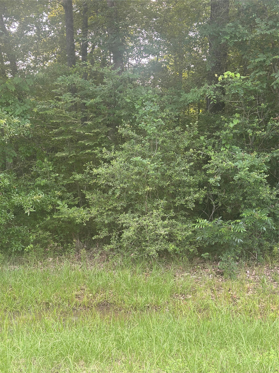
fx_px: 516
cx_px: 140
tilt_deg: +0.2
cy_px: 186
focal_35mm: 48
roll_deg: +0.7
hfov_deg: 30.3
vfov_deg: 39.7
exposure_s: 1/95
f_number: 1.78
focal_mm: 6.86
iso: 125
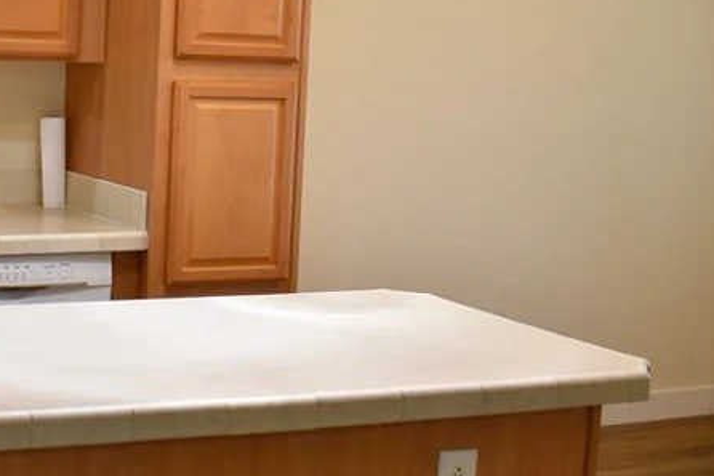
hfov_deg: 30.2
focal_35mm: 62
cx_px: 6
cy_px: 155
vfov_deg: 21.8
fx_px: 1229
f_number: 4
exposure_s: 1/60
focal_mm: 18
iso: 400
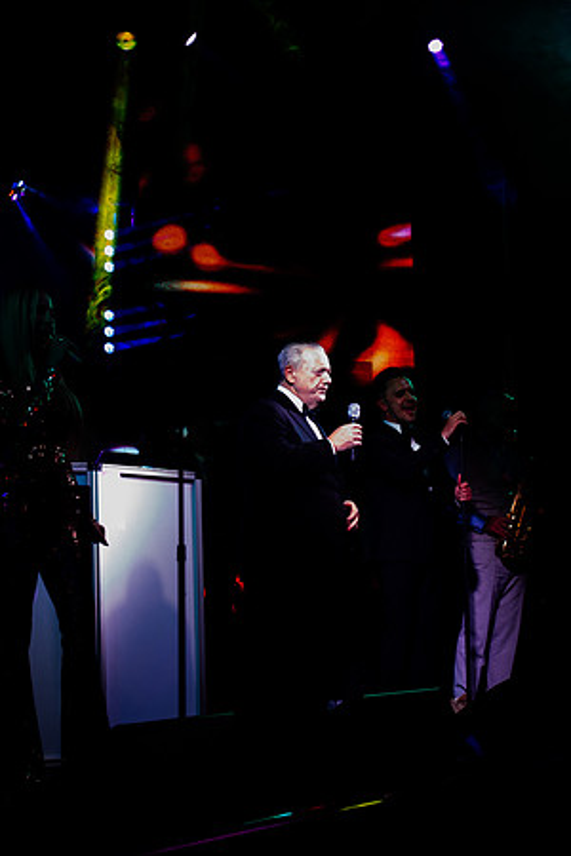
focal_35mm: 70
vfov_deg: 28.8
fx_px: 1665
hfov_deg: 19.5
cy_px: 428
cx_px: 286
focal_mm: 70
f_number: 4.5
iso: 2000
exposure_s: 1/250
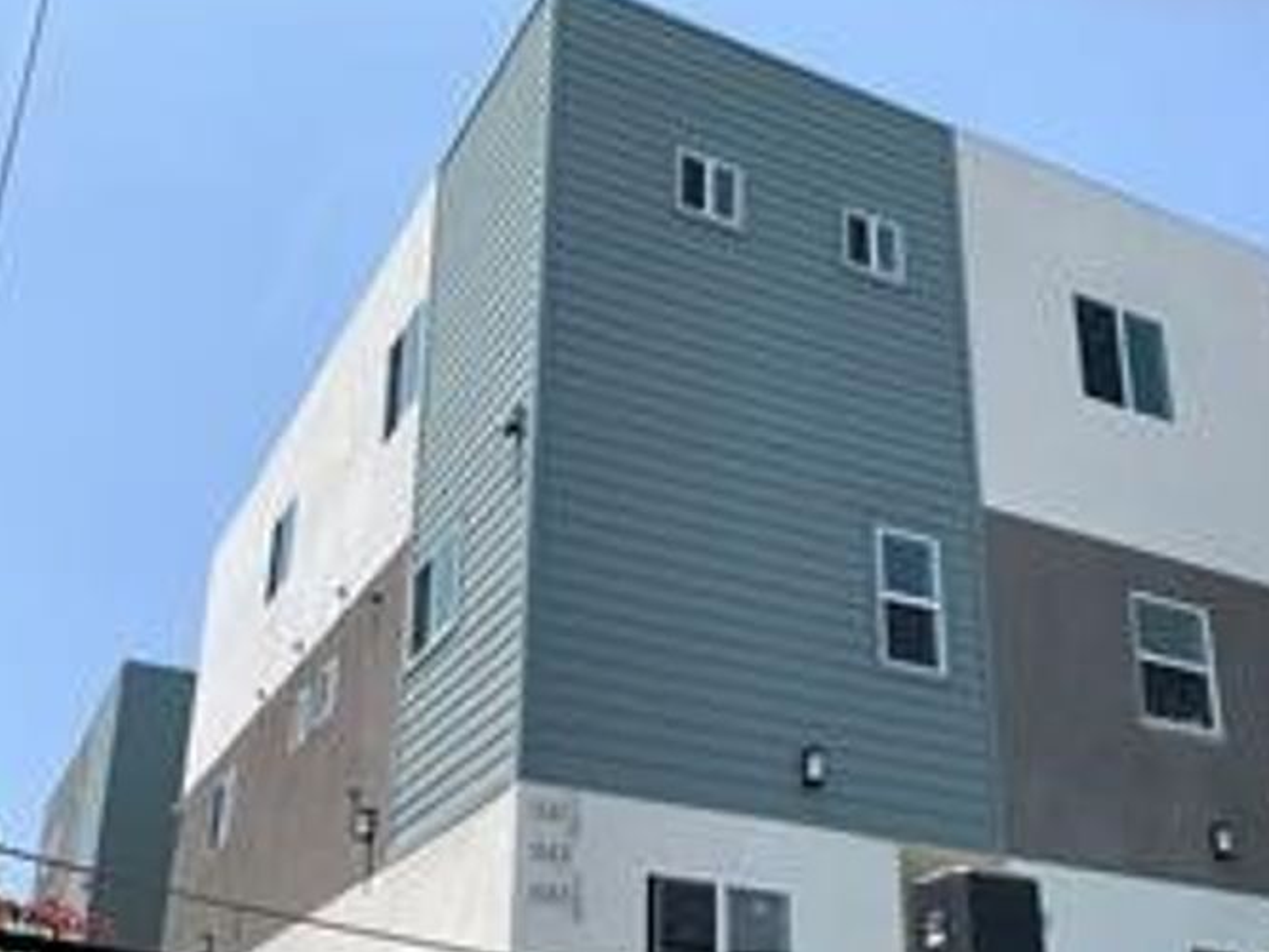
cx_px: 633
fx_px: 1467
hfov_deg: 46.8
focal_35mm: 40
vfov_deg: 35.5
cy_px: 665
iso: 25
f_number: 1.8
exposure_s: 1/2033
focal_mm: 4.25
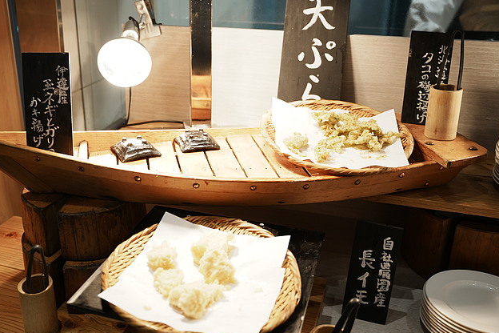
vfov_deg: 33.4
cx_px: 191
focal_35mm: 40
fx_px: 554
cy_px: 150
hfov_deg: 48.1
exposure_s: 1/50
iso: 250
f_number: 2.8
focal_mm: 32
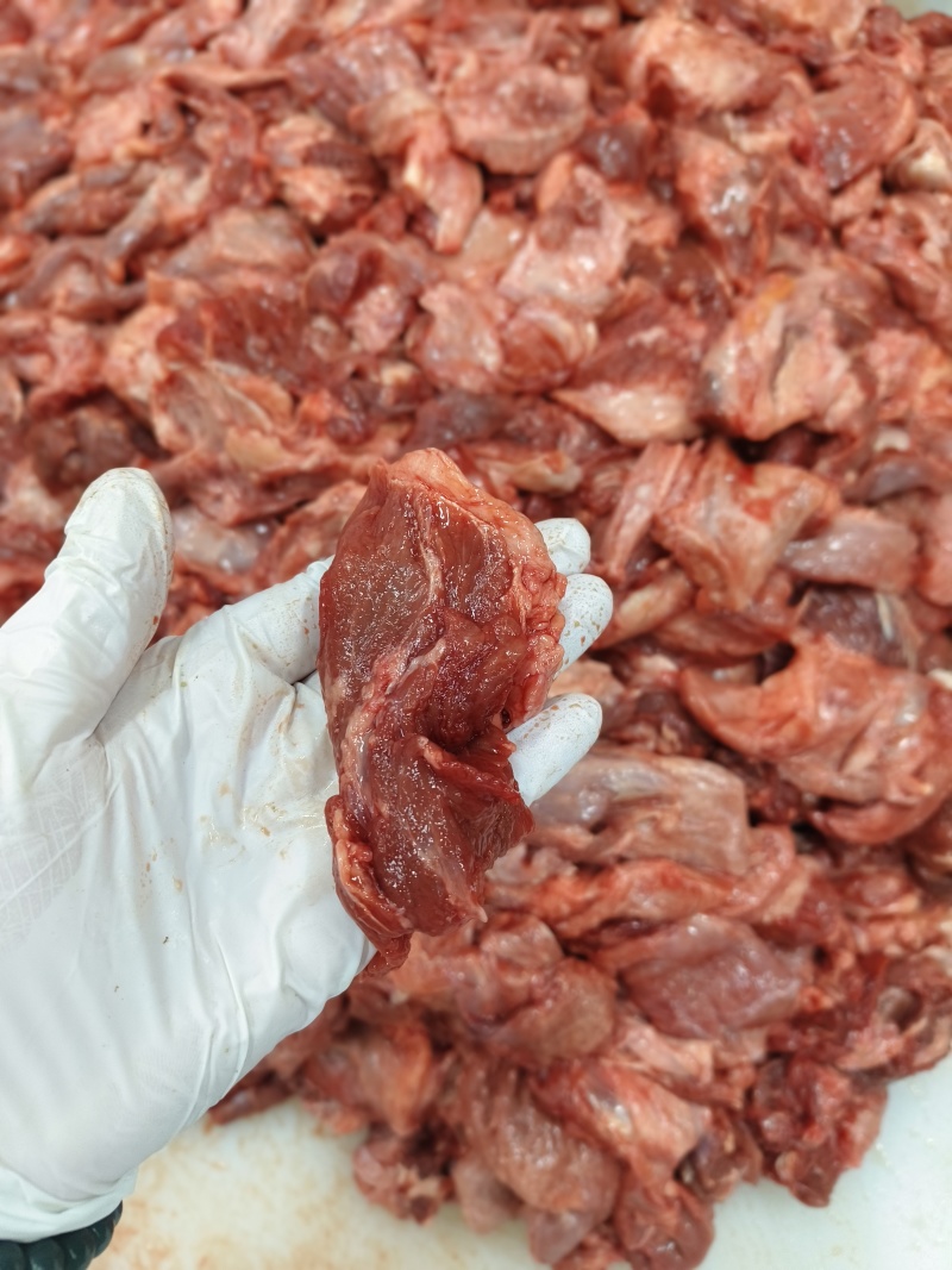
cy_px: 635
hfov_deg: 58.9
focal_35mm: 23
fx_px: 844
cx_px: 476
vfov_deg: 73.9
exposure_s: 1/100
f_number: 4
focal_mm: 5.6
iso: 668
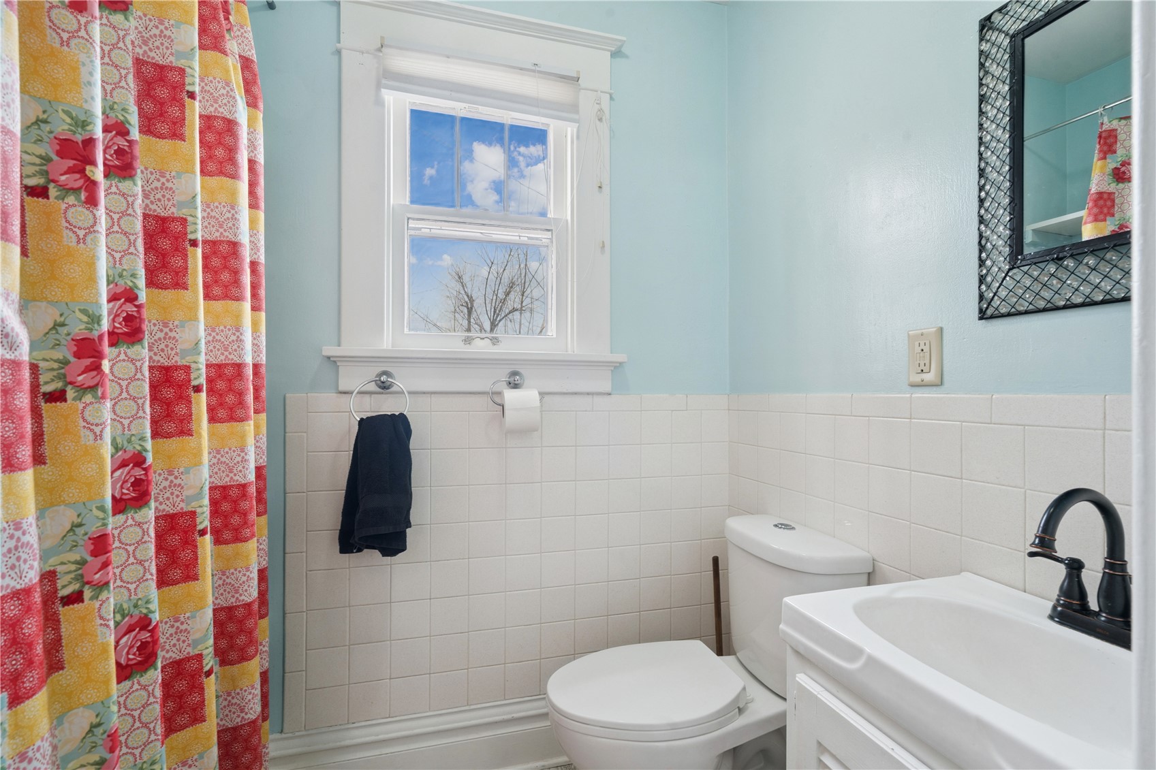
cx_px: 578
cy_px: 385
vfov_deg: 73.7
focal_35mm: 16
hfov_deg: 96.7
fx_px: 514
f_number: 10
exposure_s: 1/8
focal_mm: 16
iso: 400
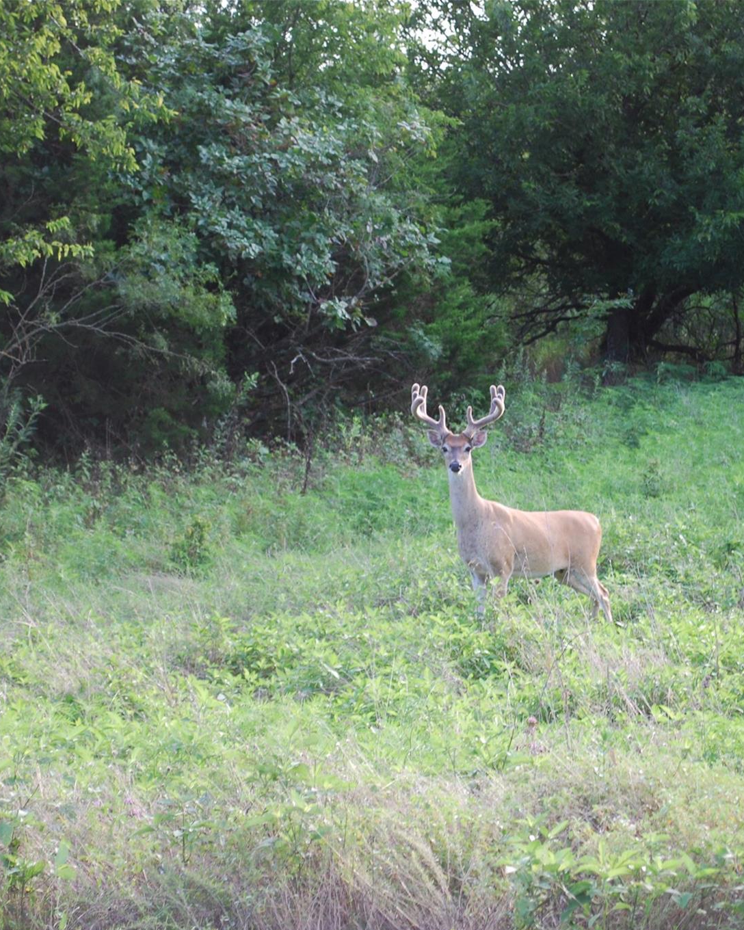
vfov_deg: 16.5
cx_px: 452
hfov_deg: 13.2
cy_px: 468
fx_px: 3212
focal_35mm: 117
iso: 200
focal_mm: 55
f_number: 5.6
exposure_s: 1/60
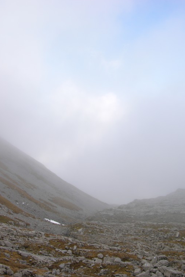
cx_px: 102
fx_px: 285
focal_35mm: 37
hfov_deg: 35.9
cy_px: 140
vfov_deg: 51.9
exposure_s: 1/146
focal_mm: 8.9
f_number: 5
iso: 50
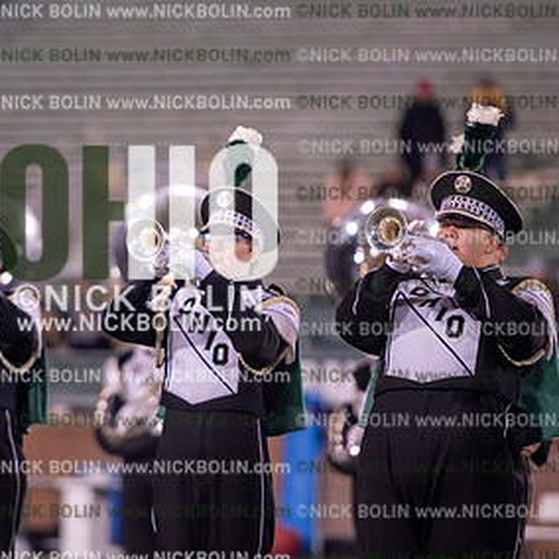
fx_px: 6194
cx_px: 138
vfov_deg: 5.2
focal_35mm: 339
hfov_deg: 5.2
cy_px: 239
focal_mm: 195
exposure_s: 1/1250
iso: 2500
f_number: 2.8
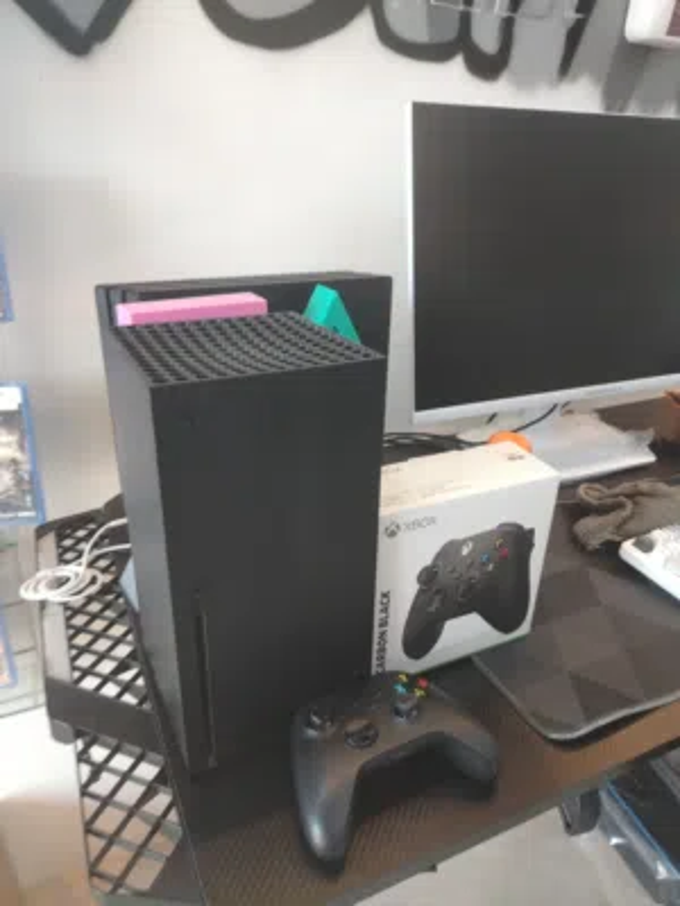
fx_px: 629
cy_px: 453
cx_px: 340
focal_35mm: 24
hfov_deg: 56.8
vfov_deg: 71.6
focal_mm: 5.25
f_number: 1.75
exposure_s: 1/30
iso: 528
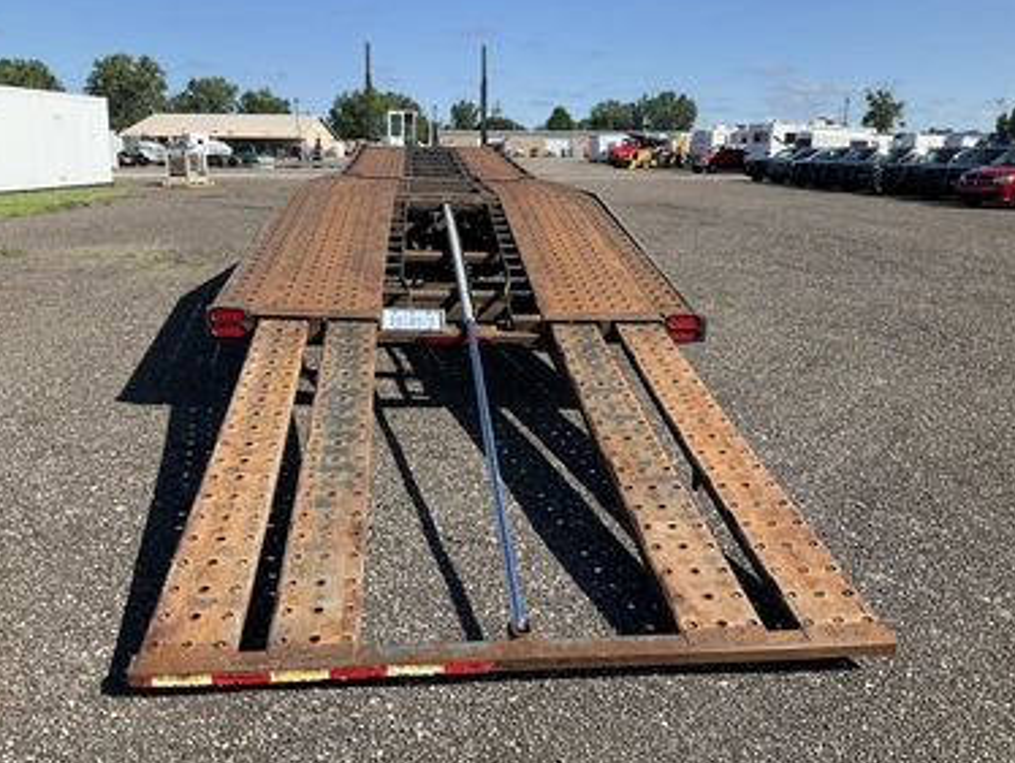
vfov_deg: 45.5
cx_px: 483
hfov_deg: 58.3
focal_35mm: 31
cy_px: 396
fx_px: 910
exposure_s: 1/1279
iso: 25
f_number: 1.8
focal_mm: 3
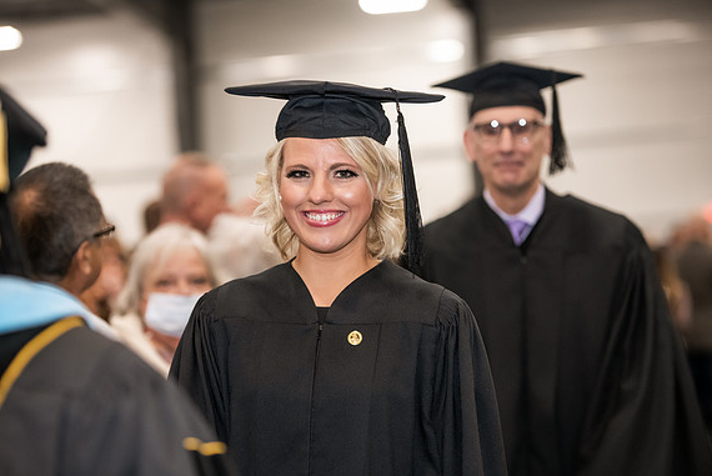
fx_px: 2415
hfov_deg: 16.8
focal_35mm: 122
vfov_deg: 11.3
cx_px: 355
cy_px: 240
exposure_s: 1/200
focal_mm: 120
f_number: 3.2
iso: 2000
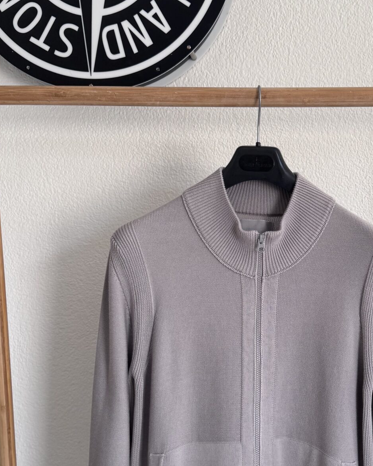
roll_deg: -1.0
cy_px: 289
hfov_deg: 29.3
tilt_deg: -3.4
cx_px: 274
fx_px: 704
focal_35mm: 51
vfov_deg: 36.5
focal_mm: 6.76
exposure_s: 1/121
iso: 160
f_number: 1.78
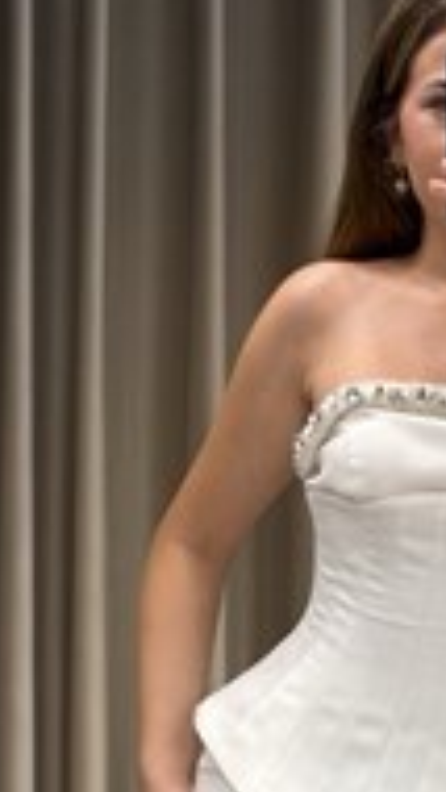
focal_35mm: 159
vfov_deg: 13.3
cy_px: 869
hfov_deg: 7.6
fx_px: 3340
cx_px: 354
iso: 32
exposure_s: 1/562
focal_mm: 5.96
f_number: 1.6
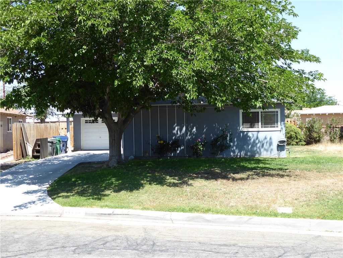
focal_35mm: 42
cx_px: 172
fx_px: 416
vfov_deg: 34.3
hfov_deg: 44.8
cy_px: 129
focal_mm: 7.2
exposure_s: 1/250
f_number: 3.8
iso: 80
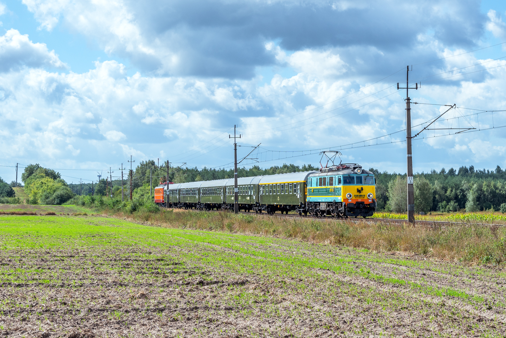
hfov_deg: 27.0
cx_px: 253
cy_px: 169
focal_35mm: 75
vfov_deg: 18.2
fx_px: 1054
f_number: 9
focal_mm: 50
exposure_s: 1/800
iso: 125
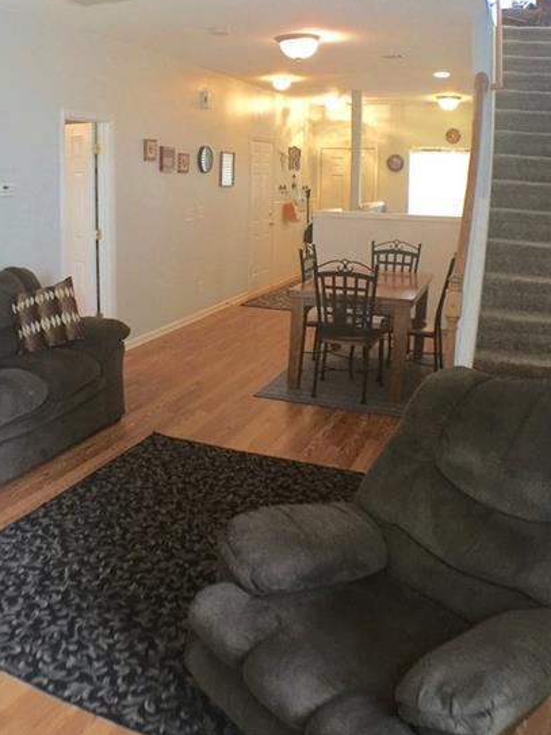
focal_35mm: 41
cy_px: 263
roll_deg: +0.4
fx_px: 870
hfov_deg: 34.8
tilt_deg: -6.8
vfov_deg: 45.3
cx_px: 183
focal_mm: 4.15
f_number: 2.2
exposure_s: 1/15
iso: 125
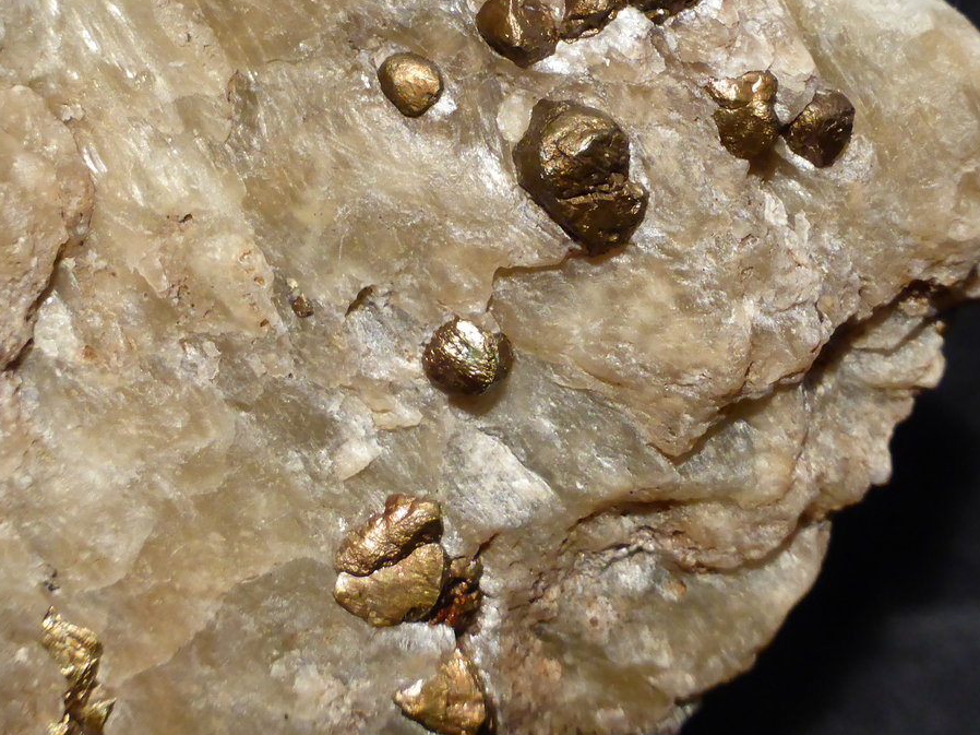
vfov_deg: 17.8
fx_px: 2321
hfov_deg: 23.8
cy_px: 125
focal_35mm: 82
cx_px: 534
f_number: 4.1
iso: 400
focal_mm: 7.9
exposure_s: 1/25
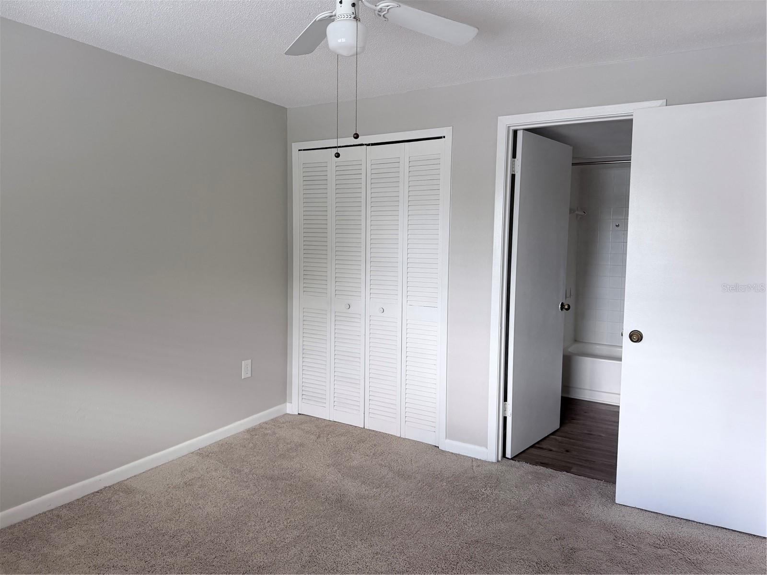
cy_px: 288
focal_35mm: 24
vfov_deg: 56.8
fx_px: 532
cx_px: 384
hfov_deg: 71.6
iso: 200
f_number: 1.78
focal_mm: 6.76
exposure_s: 1/79
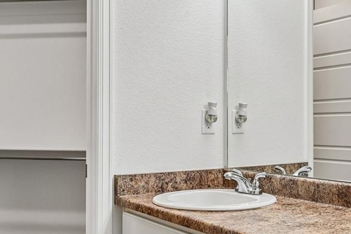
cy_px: 131
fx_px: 448
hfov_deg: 42.0
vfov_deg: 29.2
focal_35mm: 46
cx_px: 245
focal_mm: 19
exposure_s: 1/30
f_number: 10
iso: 400
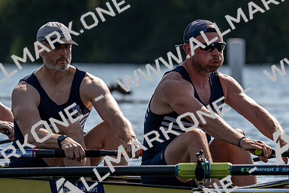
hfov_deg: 5.0
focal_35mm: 414
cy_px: 94
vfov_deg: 3.3
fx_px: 3325
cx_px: 209
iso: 200
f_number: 5.6
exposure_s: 1/1600
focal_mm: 275
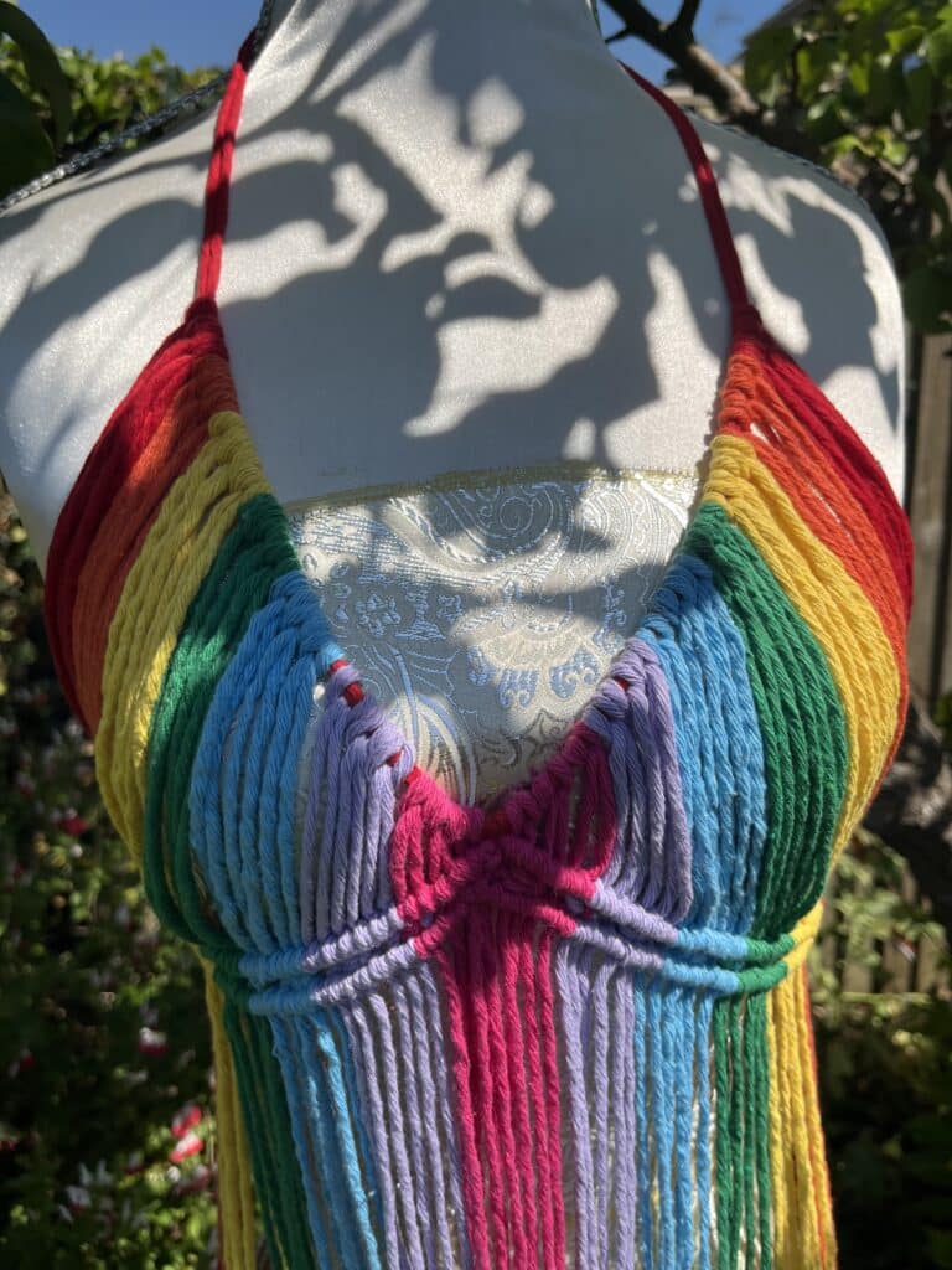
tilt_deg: -19.9
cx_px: 476
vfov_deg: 67.3
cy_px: 635
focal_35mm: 26
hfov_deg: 53.1
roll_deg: +3.0
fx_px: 953
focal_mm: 5.1
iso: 50
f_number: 1.6
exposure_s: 1/4651
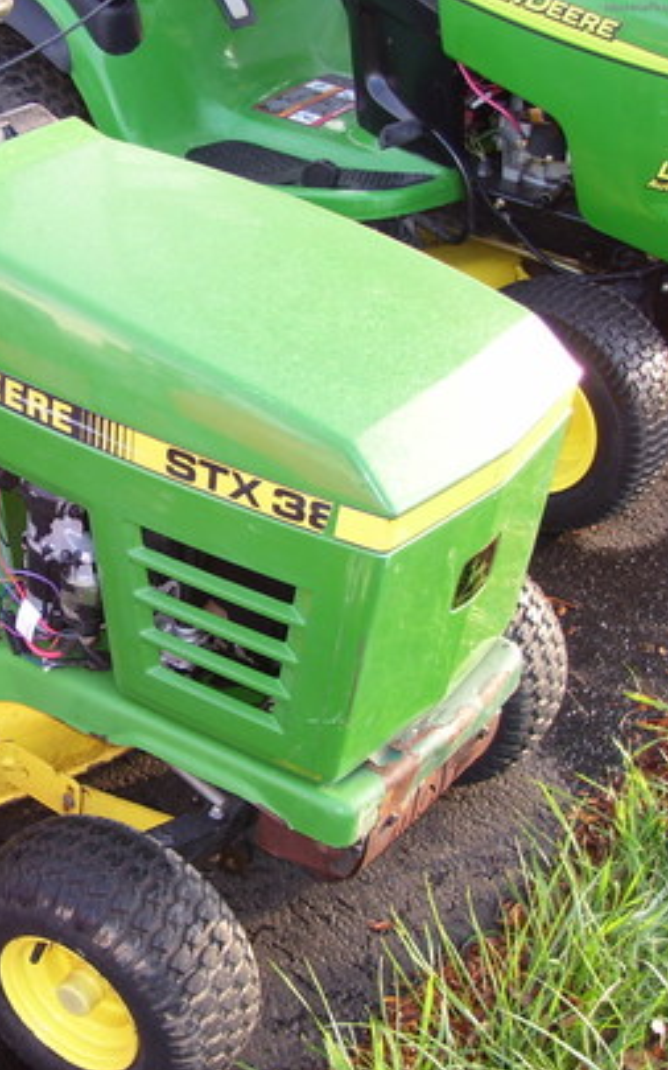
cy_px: 534
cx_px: -16
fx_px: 1865
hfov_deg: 19.7
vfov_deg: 32.0
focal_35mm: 64
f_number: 3
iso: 80
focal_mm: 7.6
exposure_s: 1/60
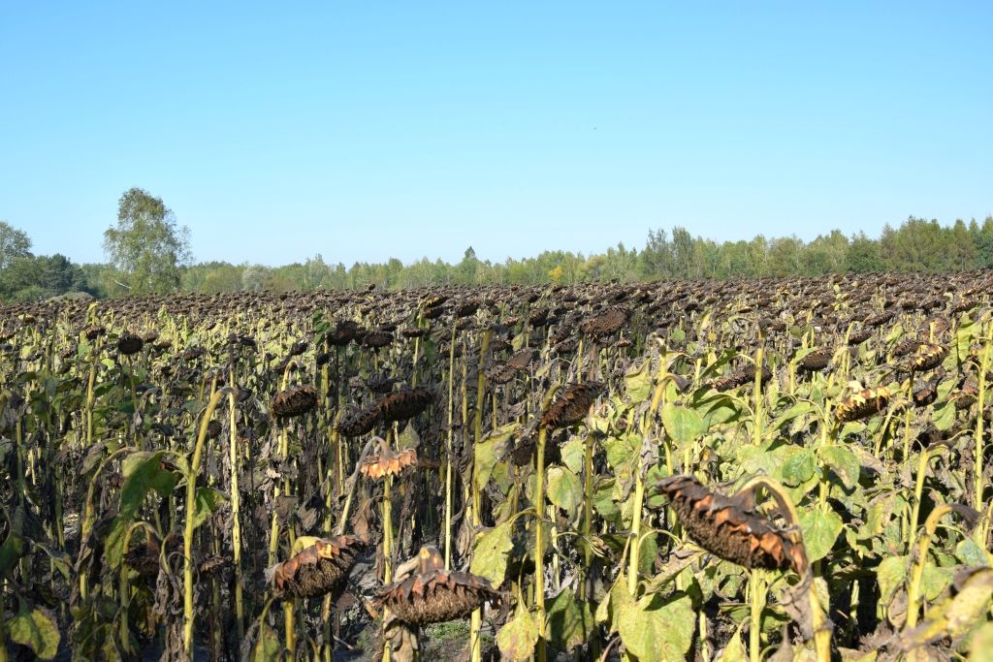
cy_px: 331
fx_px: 1159
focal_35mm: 42
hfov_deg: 46.4
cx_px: 496
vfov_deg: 31.9
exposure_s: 1/400
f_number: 10
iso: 200
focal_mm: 28
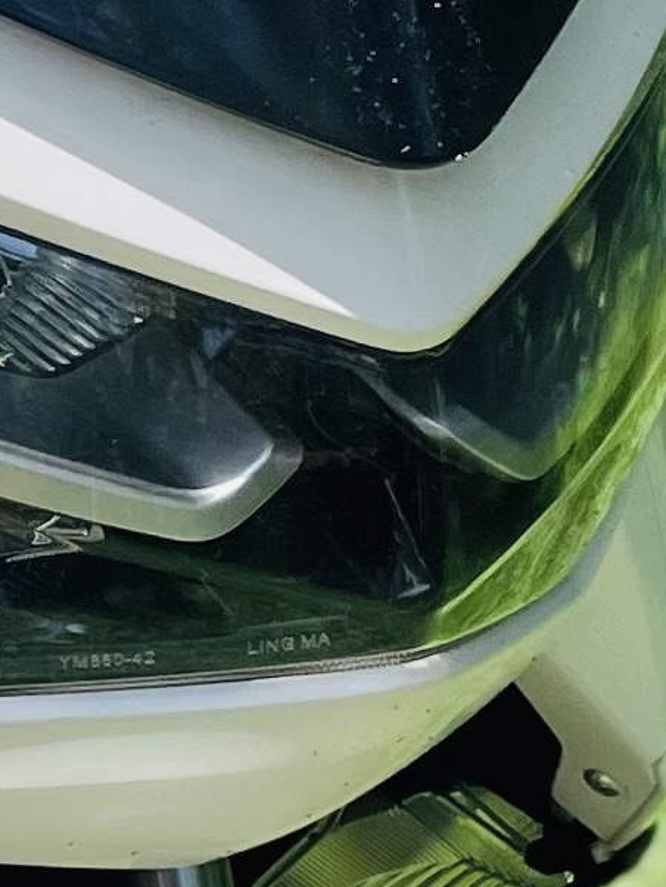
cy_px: 49
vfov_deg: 11.3
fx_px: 4460
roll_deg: -0.6
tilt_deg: -23.8
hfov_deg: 8.2
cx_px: -553
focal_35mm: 174
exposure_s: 1/4831
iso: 50
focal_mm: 4.2
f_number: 1.6
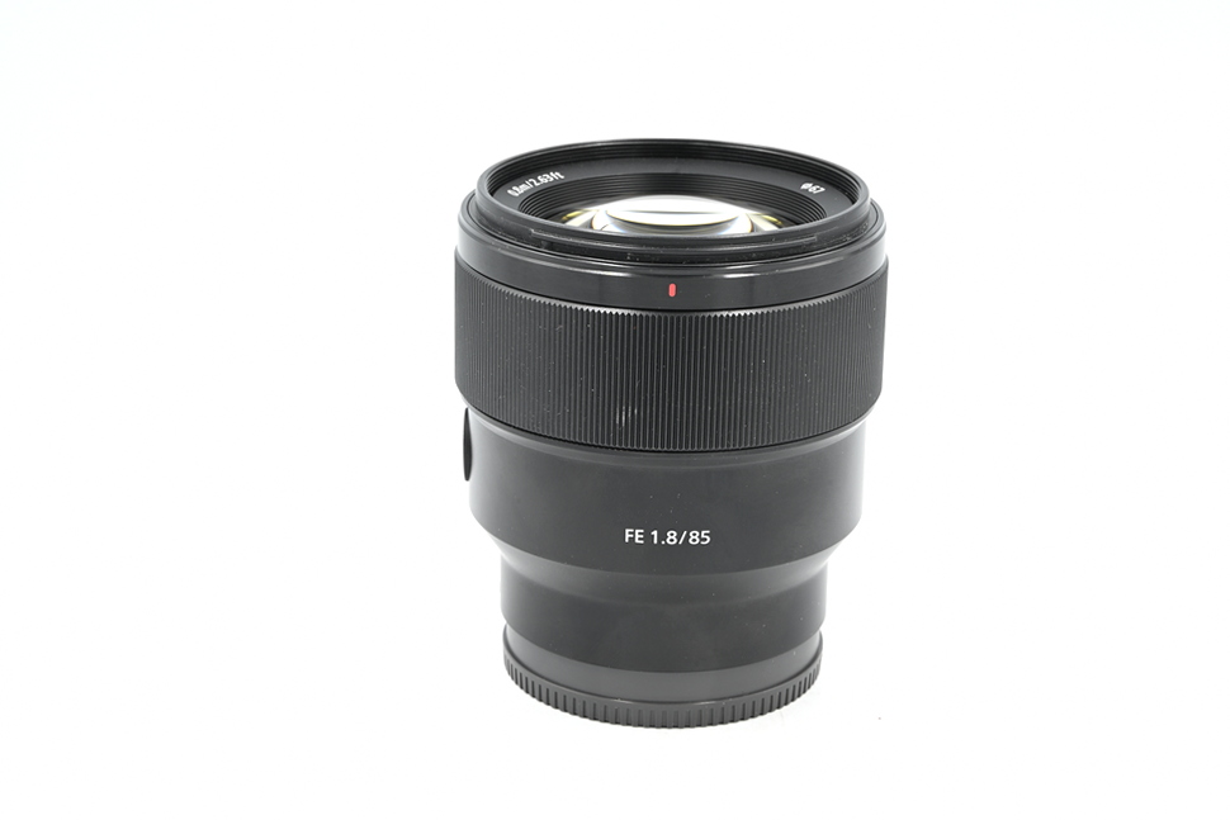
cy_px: 410
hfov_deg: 27.0
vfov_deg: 18.2
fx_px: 2563
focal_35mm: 75
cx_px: 615
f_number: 16
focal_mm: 75
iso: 200
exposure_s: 1/13
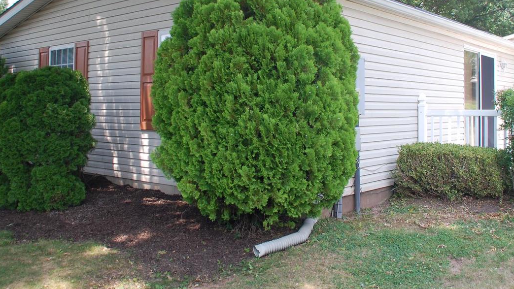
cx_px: 273
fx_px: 532
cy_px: 88
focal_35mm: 39
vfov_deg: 30.1
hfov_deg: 51.6
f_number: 6.3
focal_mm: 18
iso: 200
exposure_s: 1/160
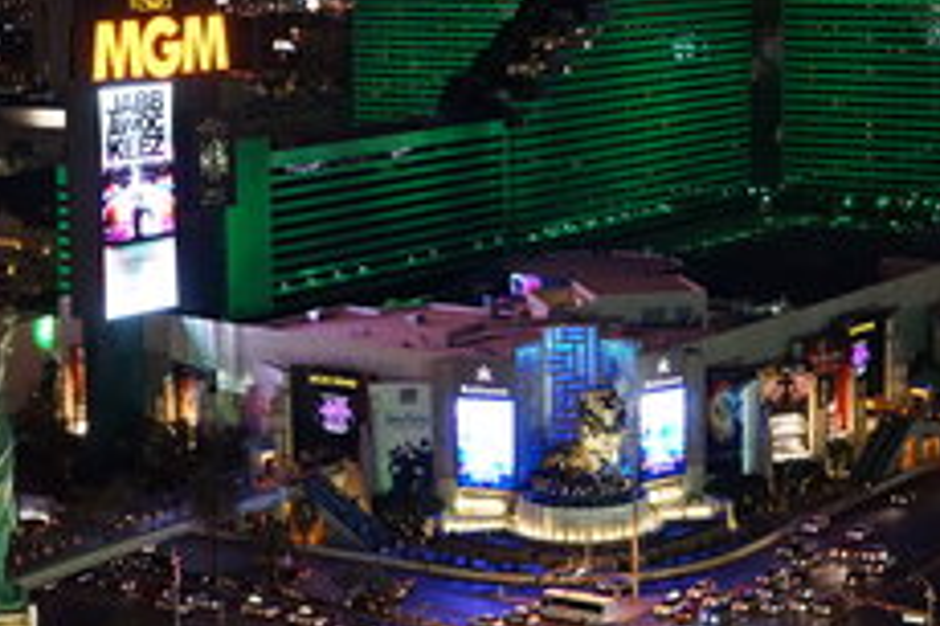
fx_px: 2270
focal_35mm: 87
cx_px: 621
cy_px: 151
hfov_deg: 23.3
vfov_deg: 15.6
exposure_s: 1/80
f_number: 5
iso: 6400
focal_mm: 52
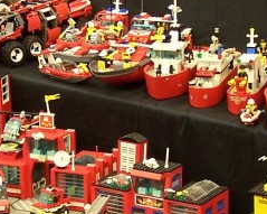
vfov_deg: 8.6
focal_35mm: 180
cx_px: 120
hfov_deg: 10.7
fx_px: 1422
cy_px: 182
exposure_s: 1/2
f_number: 2.9
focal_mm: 7.1
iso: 80
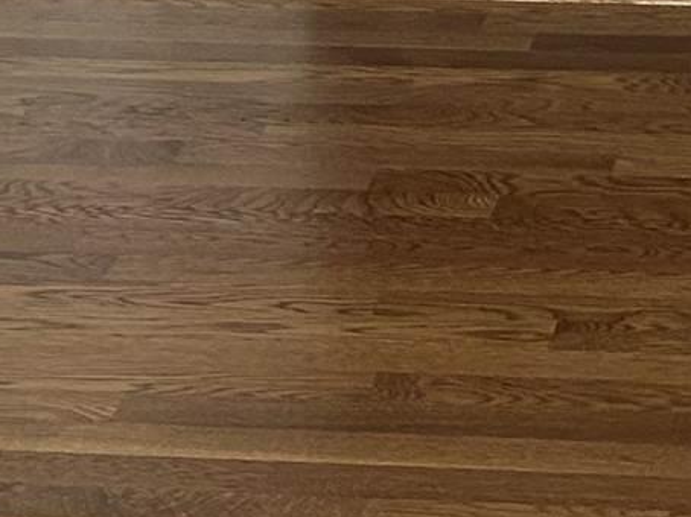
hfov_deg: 11.2
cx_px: 584
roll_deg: +2.2
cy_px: 207
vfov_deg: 8.4
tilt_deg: -22.1
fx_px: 3511
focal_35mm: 176
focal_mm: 5.7
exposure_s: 1/60
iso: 200
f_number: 1.5
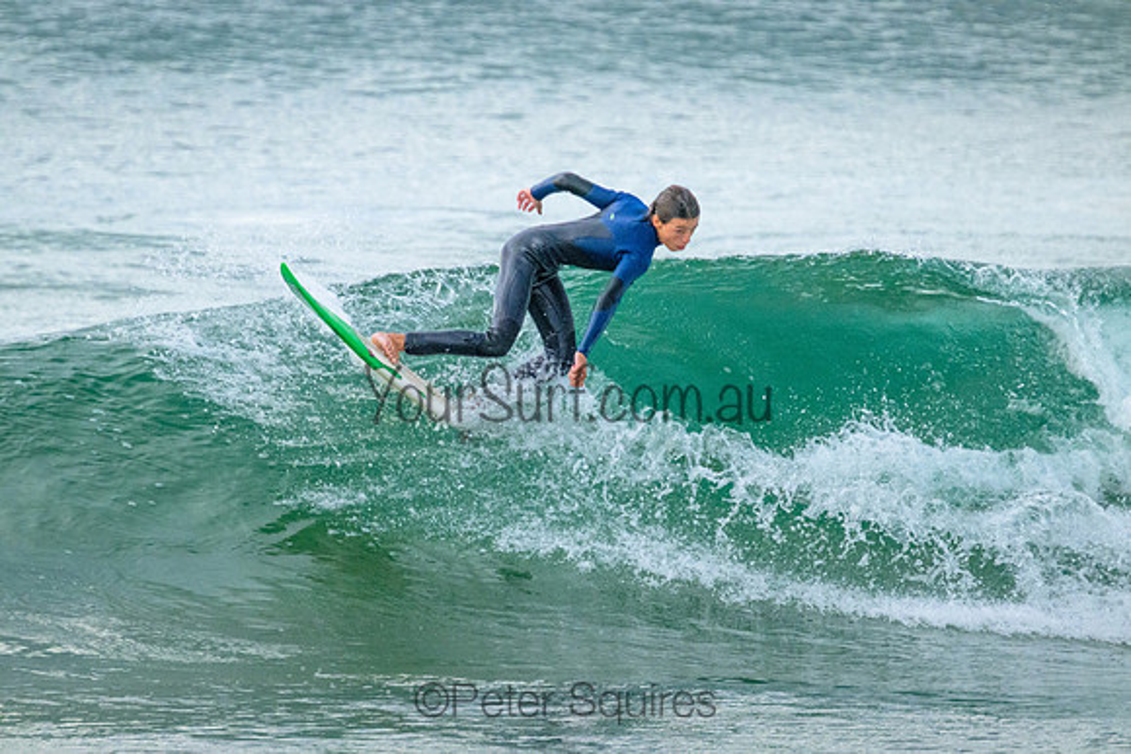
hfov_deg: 2.6
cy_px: 377
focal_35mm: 800
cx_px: 566
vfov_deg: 1.7
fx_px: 25138
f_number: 11
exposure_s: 1/1000
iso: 7200
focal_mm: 800
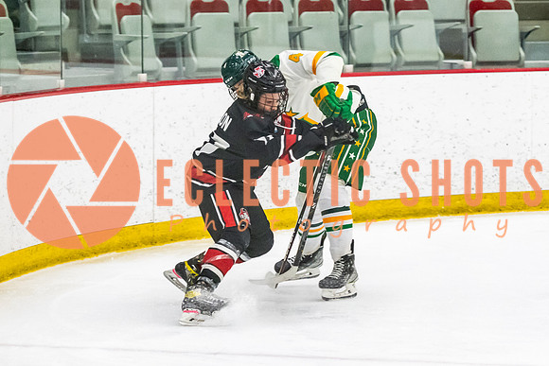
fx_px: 3456
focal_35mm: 227
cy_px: 188
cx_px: 316
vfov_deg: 6.1
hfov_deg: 9.1
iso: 3200
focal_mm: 105
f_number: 2.8
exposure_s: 1/640
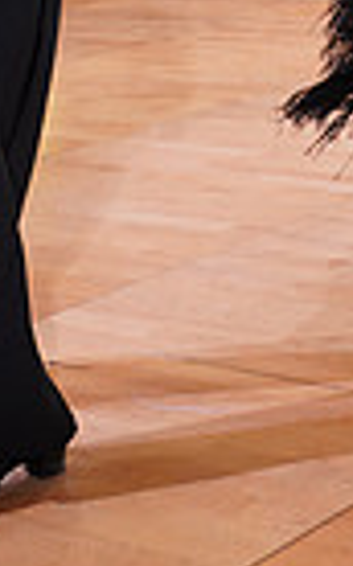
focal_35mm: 124
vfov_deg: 15.4
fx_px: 1913
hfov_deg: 10.4
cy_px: -304
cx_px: 400
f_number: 5
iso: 1600
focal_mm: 29
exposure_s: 1/160
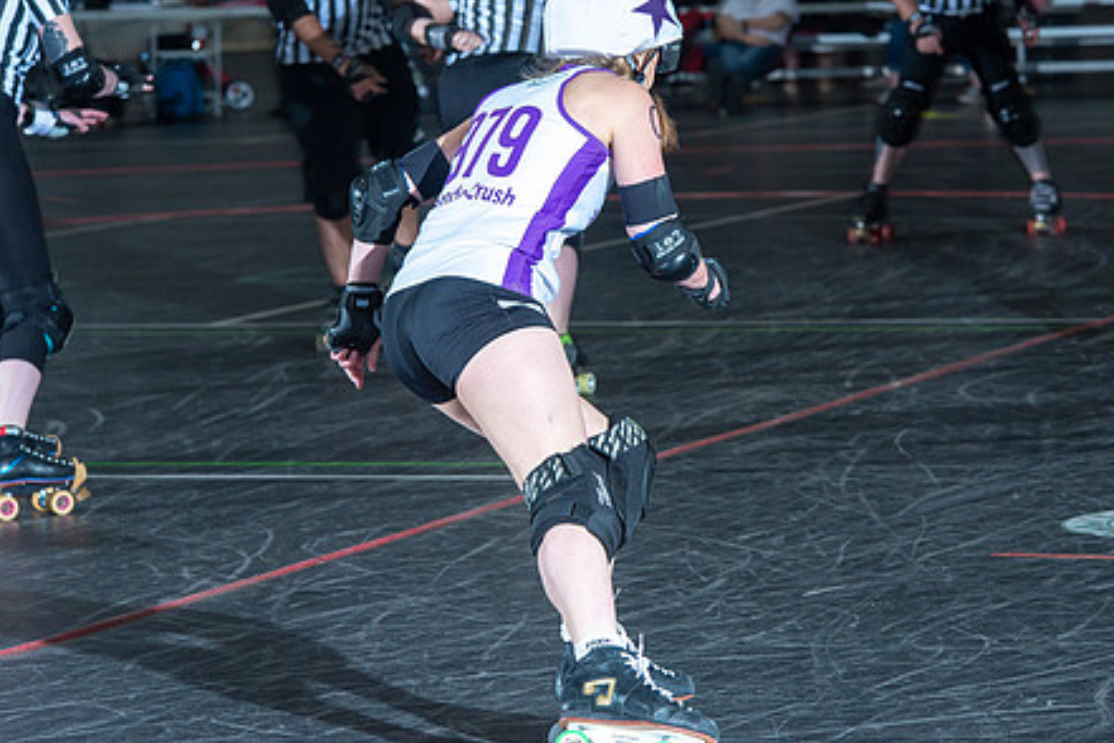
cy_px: 277
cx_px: 659
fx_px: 5693
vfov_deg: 7.5
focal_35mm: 184
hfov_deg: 11.2
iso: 800
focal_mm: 140
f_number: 8
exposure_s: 1/160
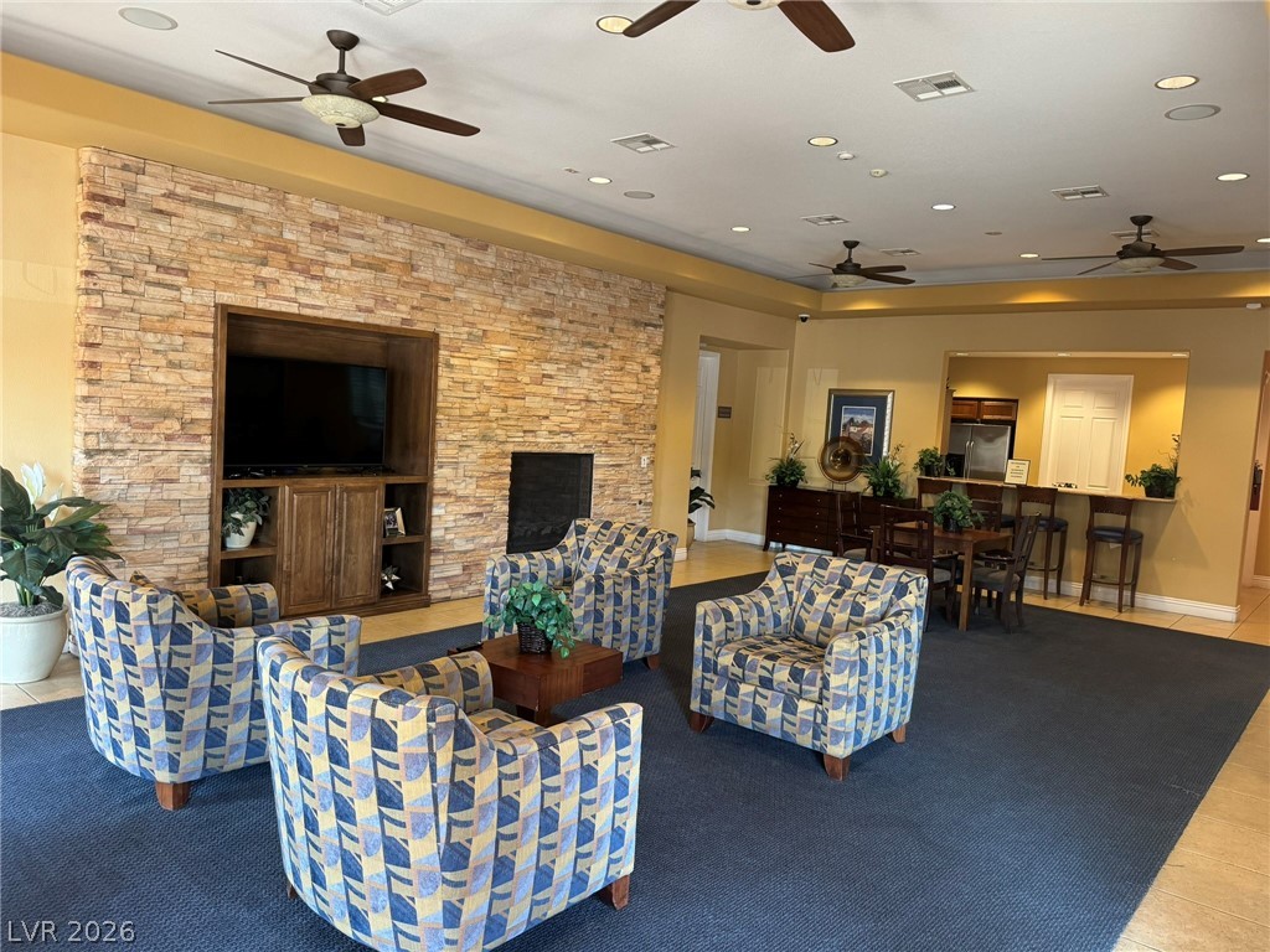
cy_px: 476
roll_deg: -3.8
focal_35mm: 24
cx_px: 635
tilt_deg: -5.2
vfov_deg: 56.8
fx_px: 881
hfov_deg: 71.6
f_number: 1.78
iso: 250
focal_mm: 6.76
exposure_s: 1/60
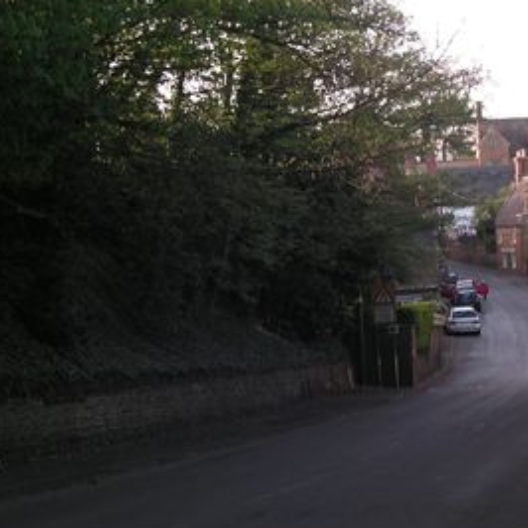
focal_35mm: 88
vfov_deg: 19.6
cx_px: 397
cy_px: 153
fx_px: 1519
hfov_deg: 19.6
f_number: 3.3
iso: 50
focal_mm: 6.3
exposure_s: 1/60
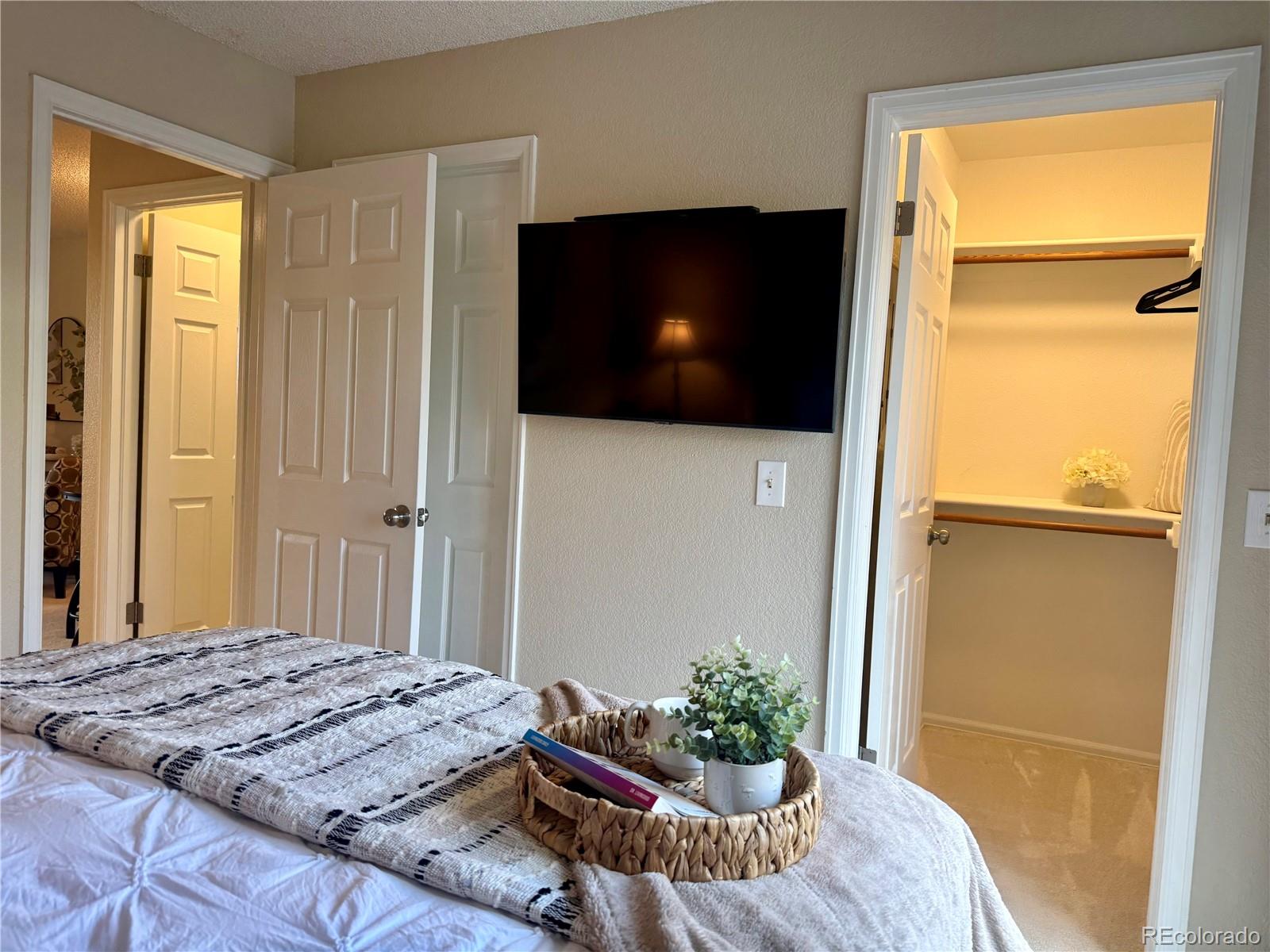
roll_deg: -3.7
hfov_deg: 71.6
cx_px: 635
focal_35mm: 24
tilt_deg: -1.9
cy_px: 476
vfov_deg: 56.8
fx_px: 881
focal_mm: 6.76
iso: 125
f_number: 1.78
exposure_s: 1/120
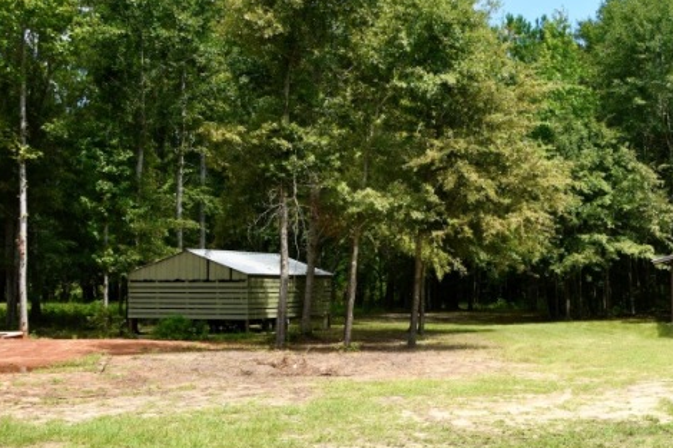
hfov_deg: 38.1
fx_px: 934
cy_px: 216
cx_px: 540
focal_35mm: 50
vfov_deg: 27.0
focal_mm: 18
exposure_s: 1/640
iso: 400
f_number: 8
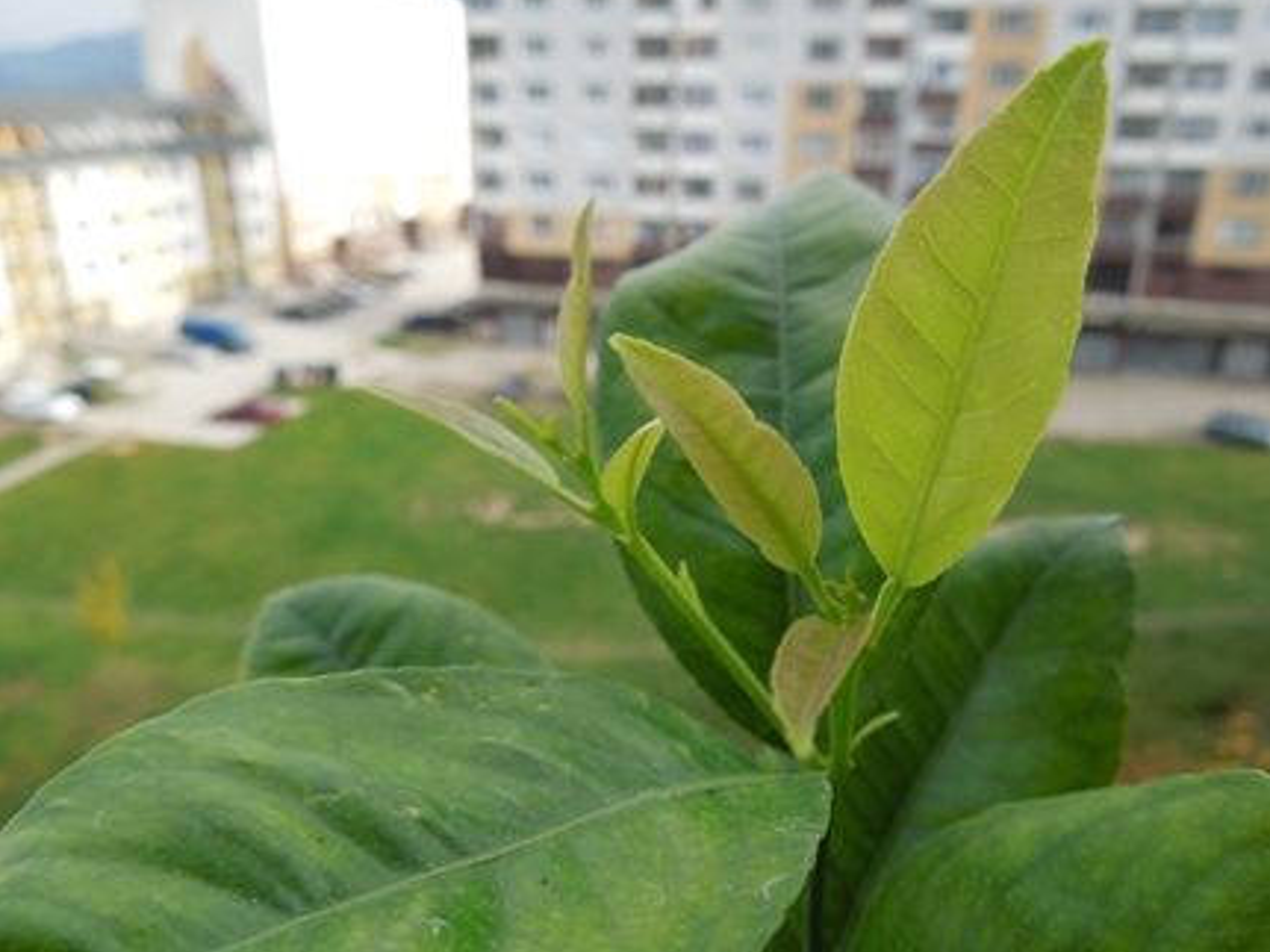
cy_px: 480
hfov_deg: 67.3
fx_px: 954
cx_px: 657
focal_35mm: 26
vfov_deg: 53.0
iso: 100
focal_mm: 4.5
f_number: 3.3
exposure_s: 1/400
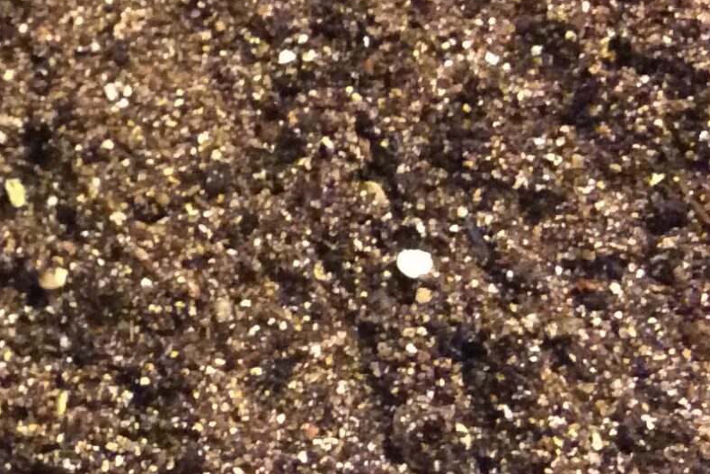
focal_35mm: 111
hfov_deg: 17.2
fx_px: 2189
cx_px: -229
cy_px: 84
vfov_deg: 12.3
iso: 500
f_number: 2.4
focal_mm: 3.3
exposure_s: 1/15
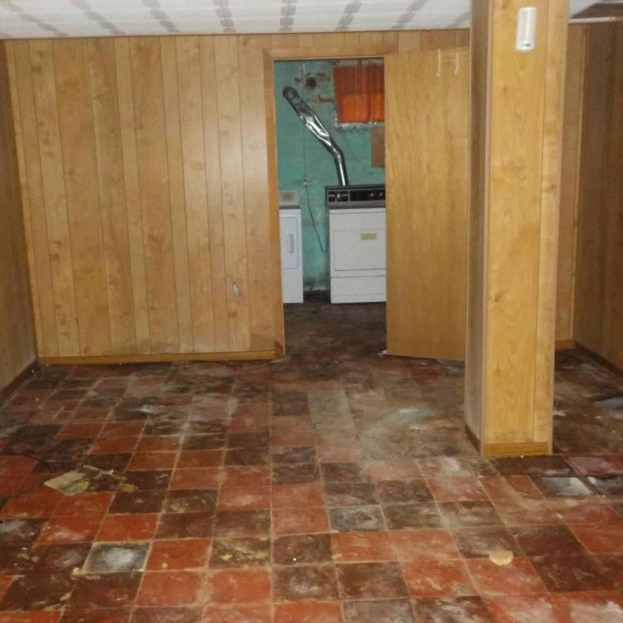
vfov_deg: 46.0
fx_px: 733
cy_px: 309
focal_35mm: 36
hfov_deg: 46.0
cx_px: 286
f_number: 3.3
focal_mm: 4.1
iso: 800
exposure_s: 1/30
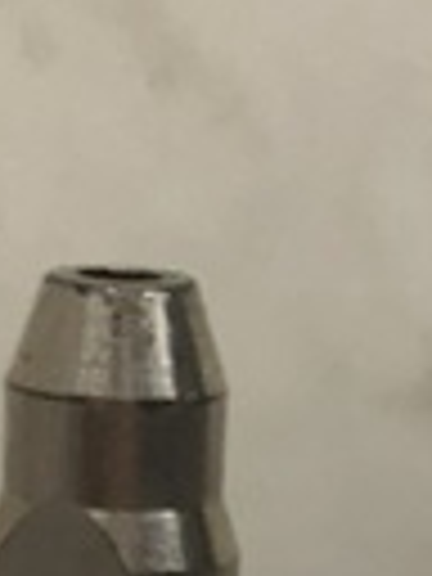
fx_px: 3661
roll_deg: -6.1
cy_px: 1809
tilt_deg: -27.7
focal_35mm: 220
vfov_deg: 7.7
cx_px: 198
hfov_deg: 6.8
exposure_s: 1/120
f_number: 1.8
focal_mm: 3.99
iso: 64
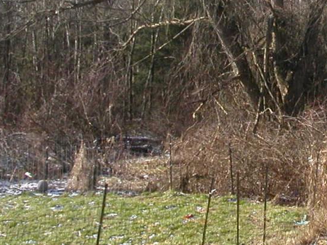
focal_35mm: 87
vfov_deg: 16.8
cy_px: 44
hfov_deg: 21.7
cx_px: 324
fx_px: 822
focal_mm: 5.6
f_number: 4.5
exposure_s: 1/278
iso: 141
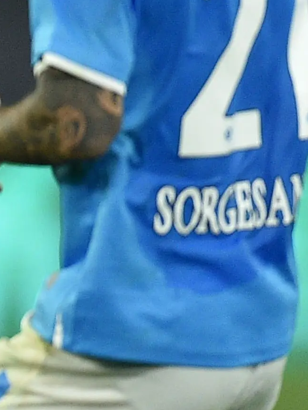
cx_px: -469
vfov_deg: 1.1
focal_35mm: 1885
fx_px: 22363
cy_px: 260
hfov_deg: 0.8
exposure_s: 1/1250
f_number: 2.8
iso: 1600
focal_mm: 400
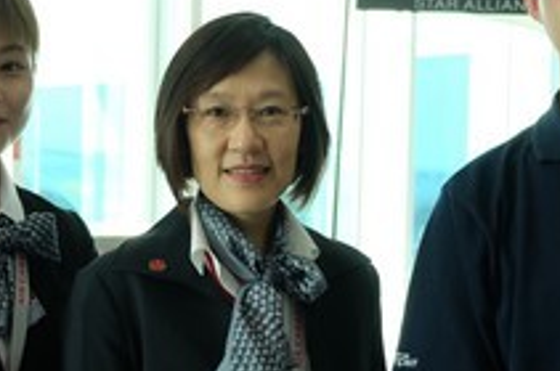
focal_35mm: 94
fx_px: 1460
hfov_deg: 21.7
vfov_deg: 14.5
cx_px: 210
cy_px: 233
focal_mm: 22.3
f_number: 3.2
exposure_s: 1/38
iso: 400
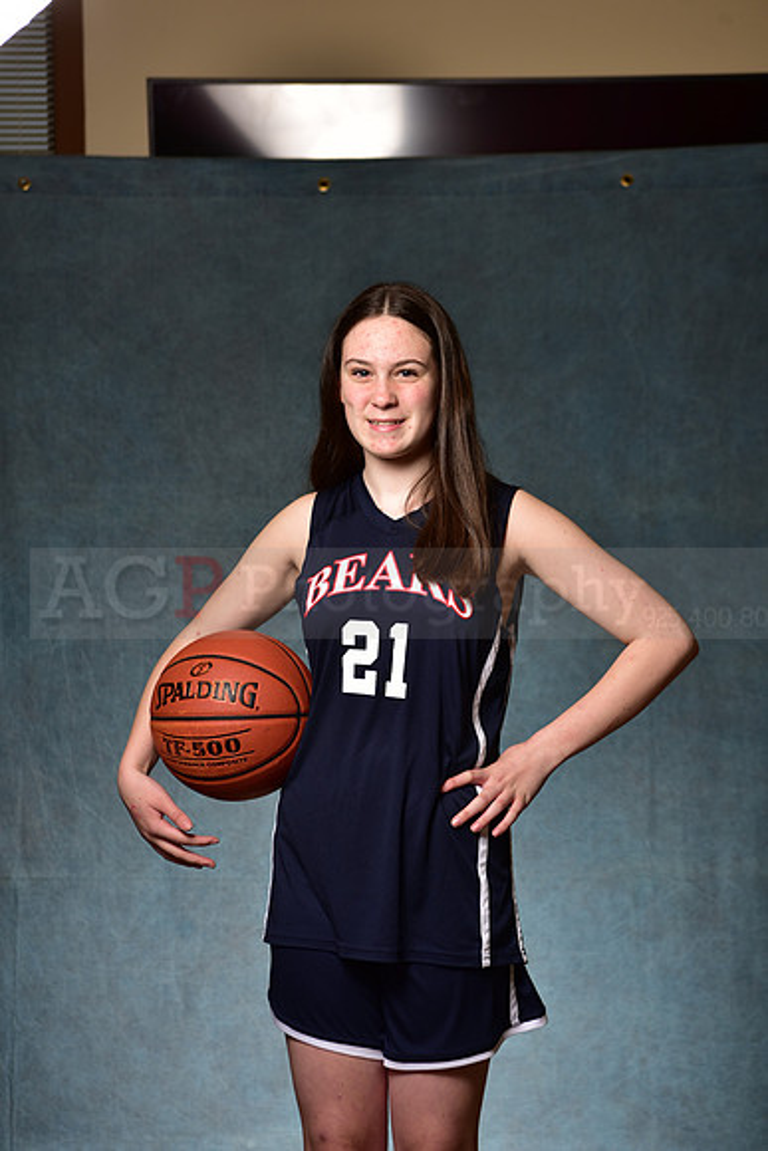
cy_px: 576
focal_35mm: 70
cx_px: 384
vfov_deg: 28.8
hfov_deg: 19.5
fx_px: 2238
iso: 100
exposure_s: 1/200
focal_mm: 70
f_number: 5
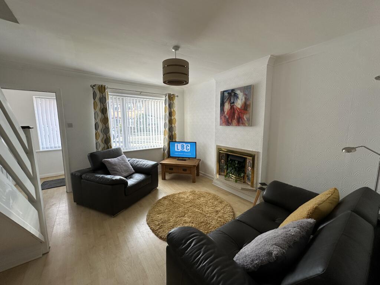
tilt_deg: -7.3
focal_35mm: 14
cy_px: 142
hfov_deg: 102.1
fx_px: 154
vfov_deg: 85.7
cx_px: 190
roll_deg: +0.2
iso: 80
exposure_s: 1/99
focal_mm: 2.22
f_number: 2.2
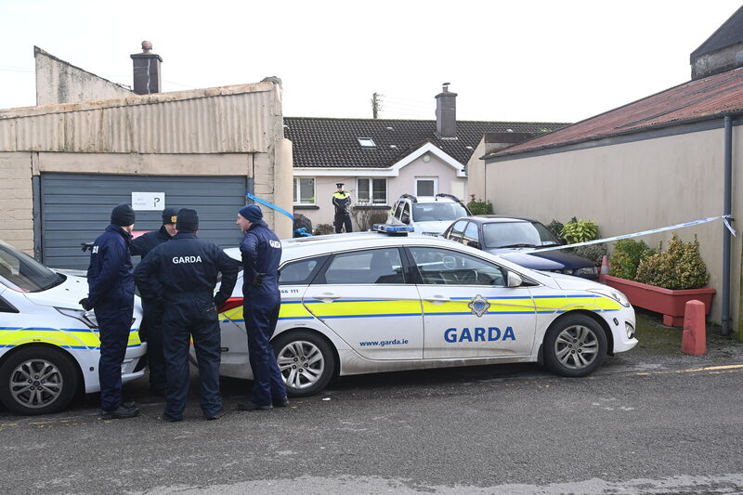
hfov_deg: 50.7
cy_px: 248
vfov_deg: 35.0
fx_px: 784
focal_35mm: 38
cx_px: 372
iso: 1000
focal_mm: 38
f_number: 6.3
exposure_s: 1/1000
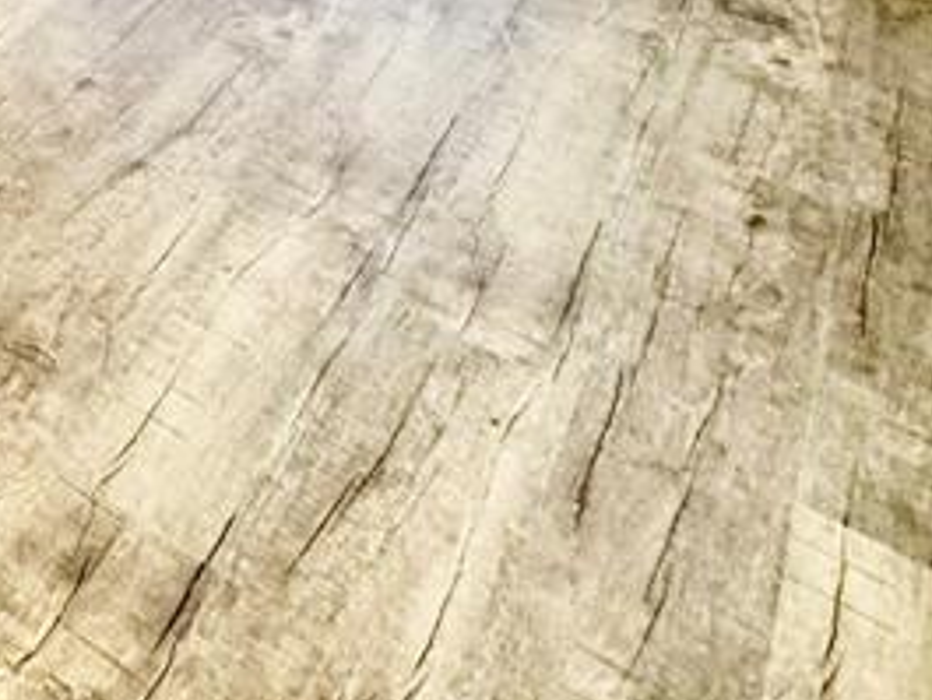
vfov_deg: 21.1
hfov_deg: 28.6
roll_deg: +0.7
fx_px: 1455
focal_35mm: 54
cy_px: -457
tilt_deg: -17.6
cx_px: -302
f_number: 2.2
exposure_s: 1/120
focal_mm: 2.22
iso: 320
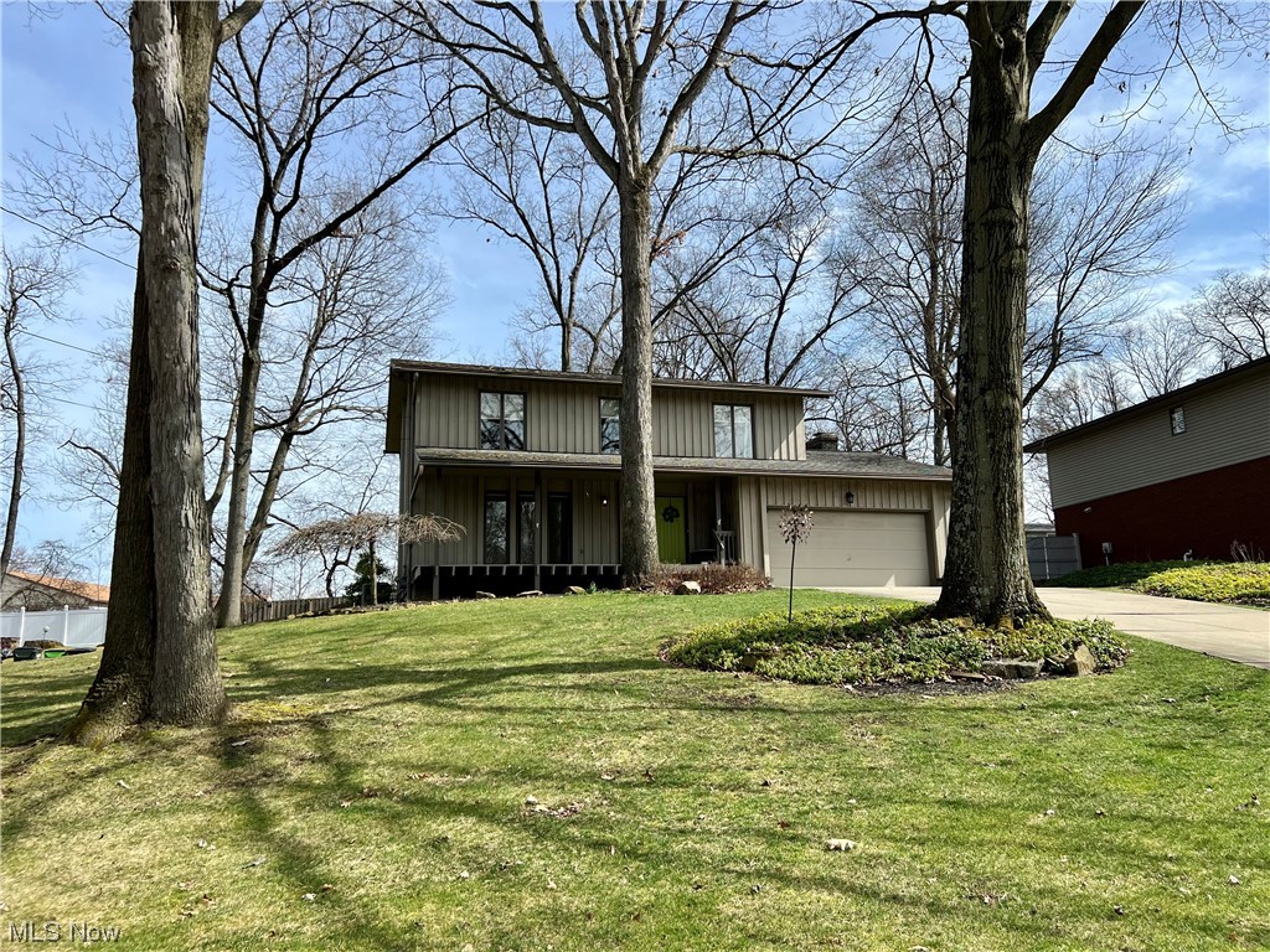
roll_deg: +1.9
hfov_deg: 67.3
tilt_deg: +10.3
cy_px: 476
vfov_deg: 53.1
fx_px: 954
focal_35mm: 26
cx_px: 635
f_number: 1.5
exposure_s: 1/3460
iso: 50
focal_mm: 5.7
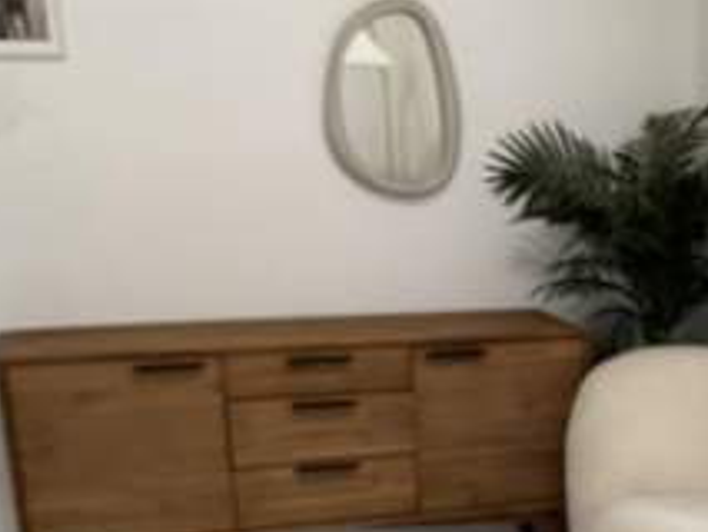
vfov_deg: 22.0
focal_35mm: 63
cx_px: 665
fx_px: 1289
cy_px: 590
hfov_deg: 29.2
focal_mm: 3
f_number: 1.8
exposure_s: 1/60
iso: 160
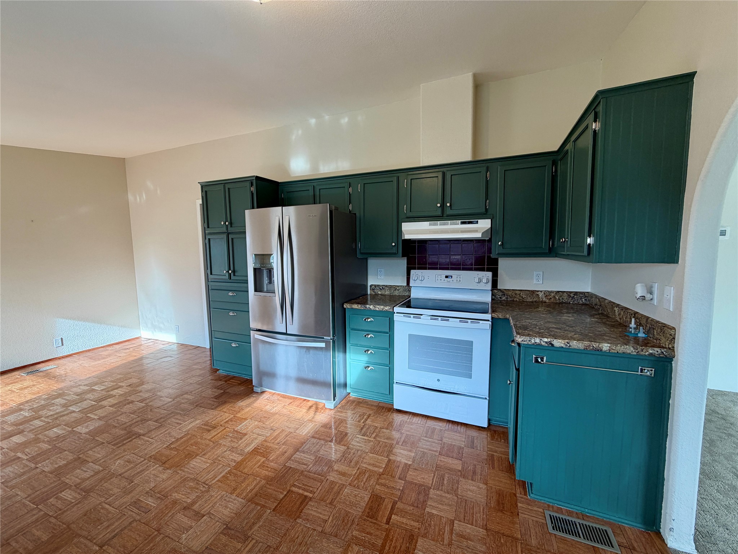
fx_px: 298
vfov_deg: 85.7
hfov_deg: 102.1
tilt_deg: -5.2
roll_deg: +0.5
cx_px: 369
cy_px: 277
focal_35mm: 14
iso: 100
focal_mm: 2.22
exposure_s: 1/120
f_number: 2.2
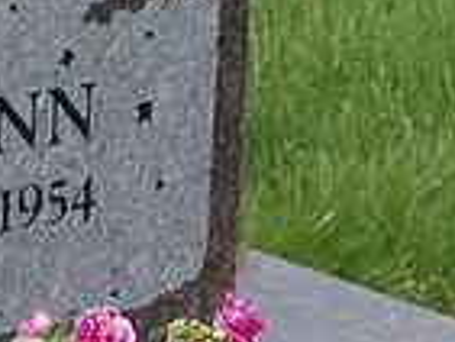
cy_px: 405
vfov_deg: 4.2
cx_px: -224
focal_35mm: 356
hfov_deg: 5.5
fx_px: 4689
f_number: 6.3
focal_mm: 35
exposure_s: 1/160
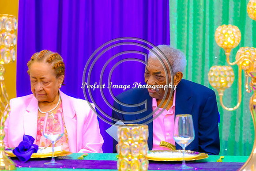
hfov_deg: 10.2
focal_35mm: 202
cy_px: 86
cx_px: 128
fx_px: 1437
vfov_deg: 6.8
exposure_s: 1/200
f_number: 2.8
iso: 6400
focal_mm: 135
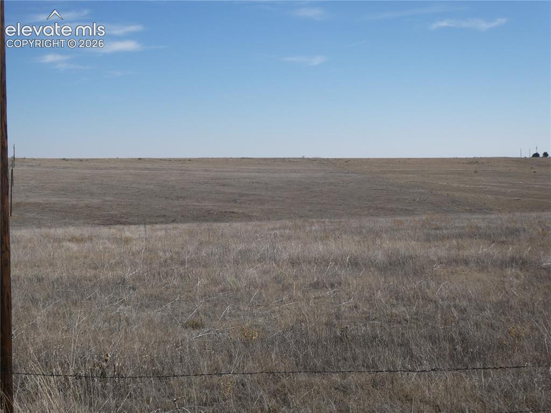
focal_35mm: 47
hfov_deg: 40.5
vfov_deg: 30.9
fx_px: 748
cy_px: 206
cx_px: 276
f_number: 4.5
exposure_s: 1/1000
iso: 80
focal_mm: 8.4
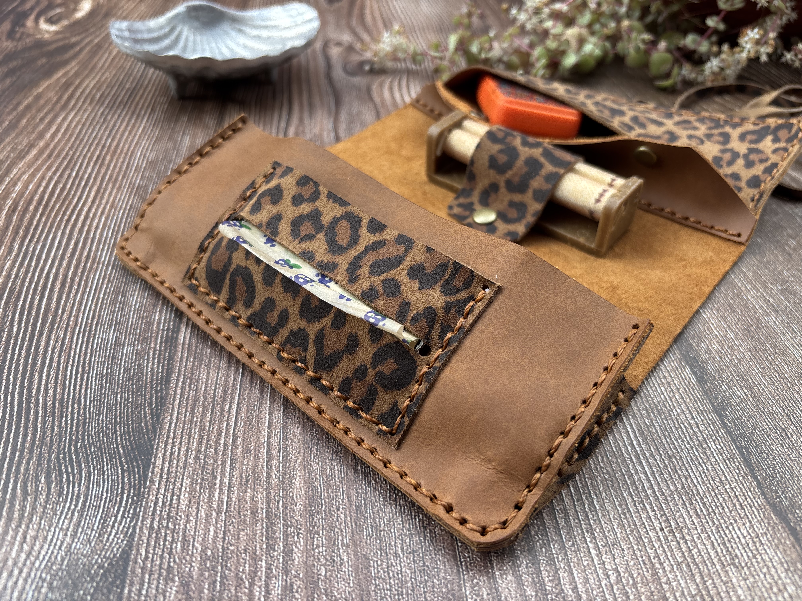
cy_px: 300
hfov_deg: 67.3
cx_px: 401
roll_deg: -3.9
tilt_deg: -42.0
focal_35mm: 26
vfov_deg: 53.1
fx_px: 602
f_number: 1.6
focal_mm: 5.96
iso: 50
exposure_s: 1/419
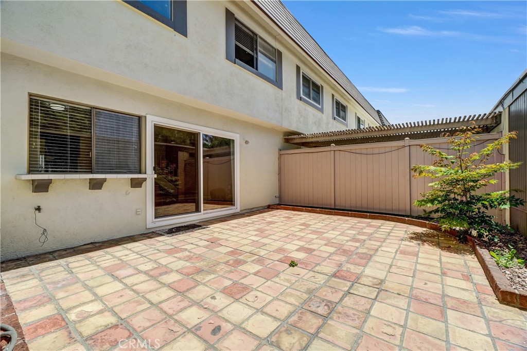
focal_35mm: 15
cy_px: 176
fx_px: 220
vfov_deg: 77.3
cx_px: 264
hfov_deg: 100.4
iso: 400
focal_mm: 10
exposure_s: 1/640
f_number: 9
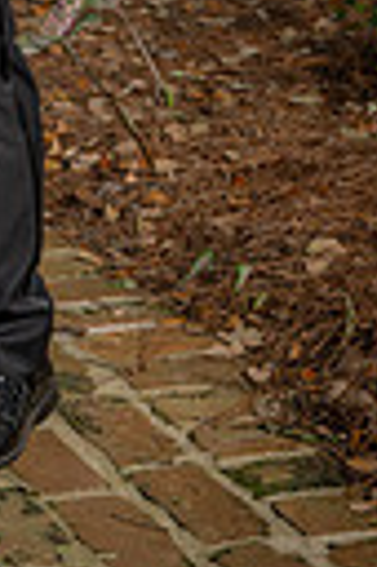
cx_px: -177
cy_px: -279
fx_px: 2488
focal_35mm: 158
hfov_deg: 8.5
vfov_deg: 12.4
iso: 100
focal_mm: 45
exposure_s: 1/125
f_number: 5
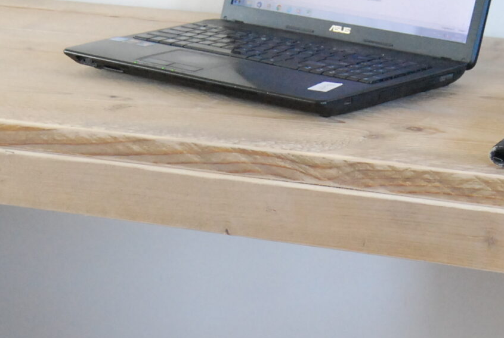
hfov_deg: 19.5
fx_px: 1466
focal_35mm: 105
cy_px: 337
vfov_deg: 13.0
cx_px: 257
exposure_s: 1/30
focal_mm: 23
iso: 1600
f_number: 3.8
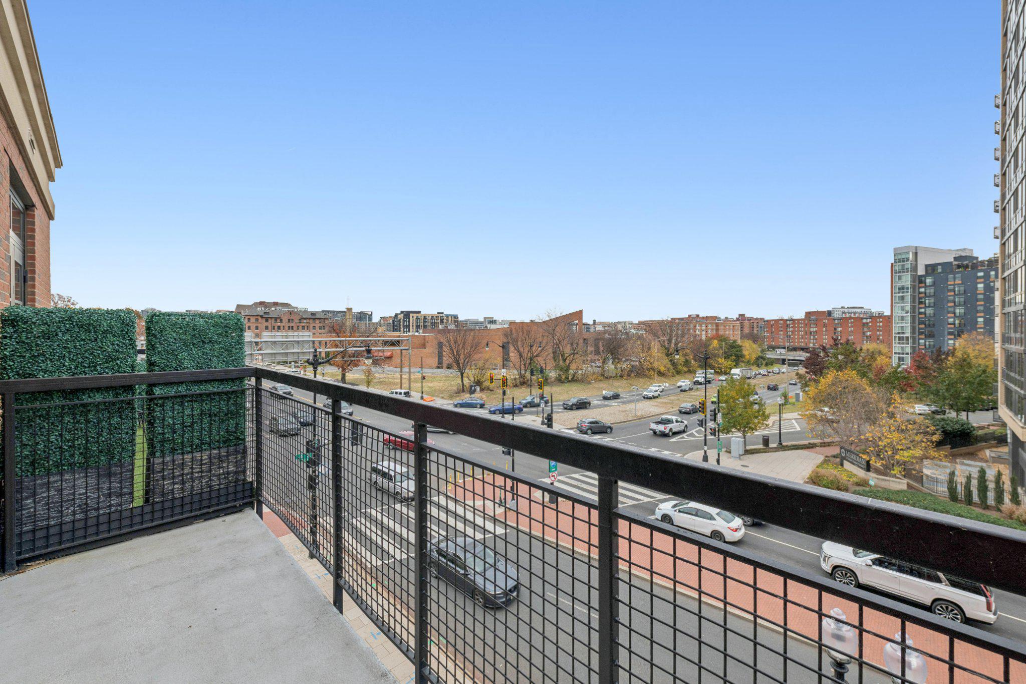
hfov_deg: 104.3
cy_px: 342
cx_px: 513
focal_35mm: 14
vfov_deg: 81.2
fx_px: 399
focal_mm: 14
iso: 250
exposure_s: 1/200
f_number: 9
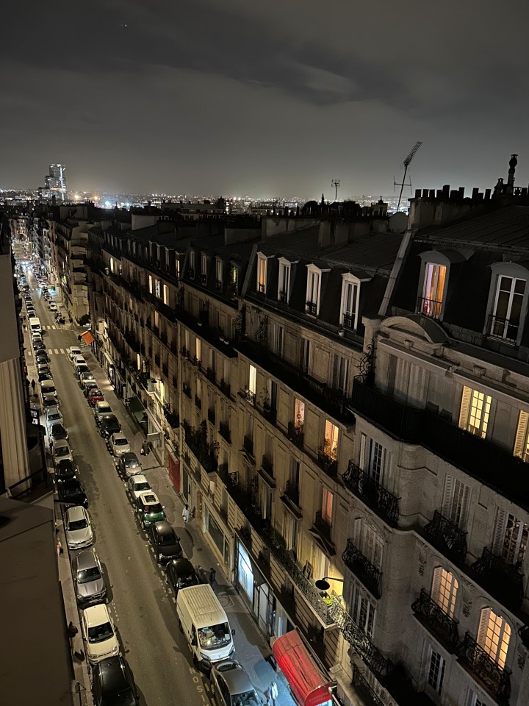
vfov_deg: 69.4
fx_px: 509
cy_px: 365
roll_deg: +2.1
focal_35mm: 25
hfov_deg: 54.9
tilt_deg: -15.8
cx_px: 262
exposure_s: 1/14
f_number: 1.78
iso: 1600
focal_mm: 6.86
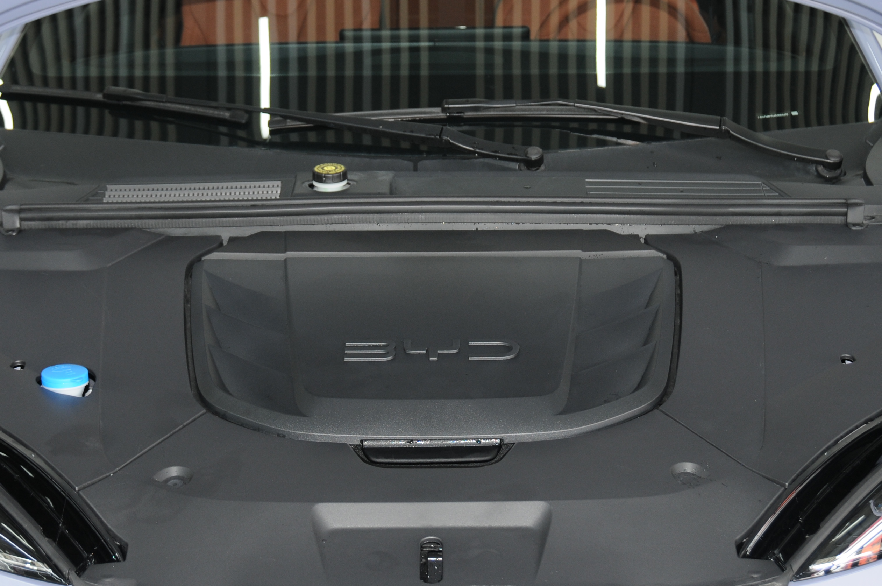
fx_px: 1685
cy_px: 306
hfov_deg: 29.3
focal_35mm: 69
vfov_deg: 19.7
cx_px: 444
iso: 200
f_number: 4.8
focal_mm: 27
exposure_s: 1/15
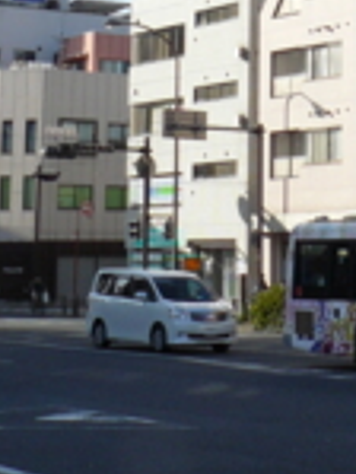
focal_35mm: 116
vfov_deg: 16.2
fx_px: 1588
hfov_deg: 12.2
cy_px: -121
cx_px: 544
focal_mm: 6
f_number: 4
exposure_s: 1/500
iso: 100
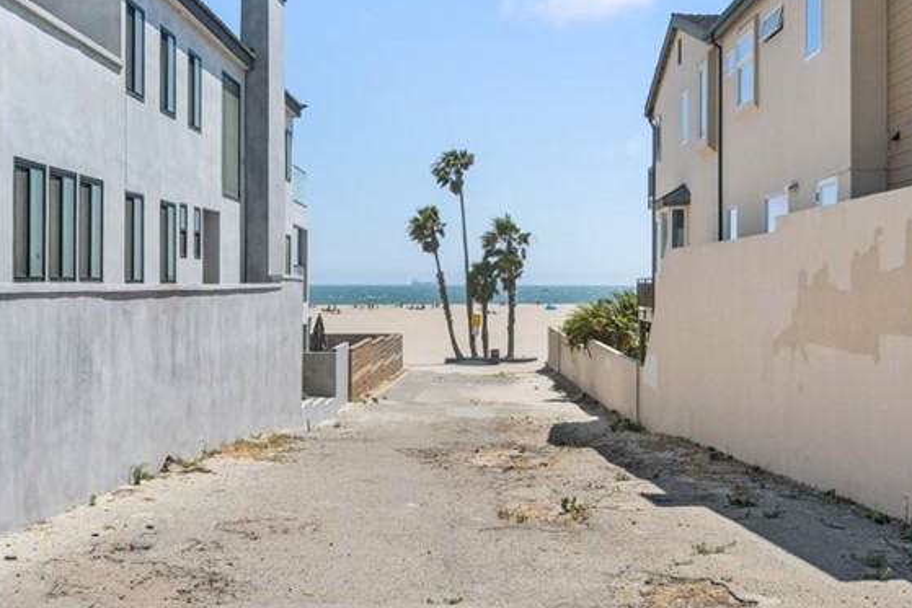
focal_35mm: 44
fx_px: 1115
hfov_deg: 44.4
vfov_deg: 30.5
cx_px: 509
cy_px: 278
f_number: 8
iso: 400
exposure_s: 1/1600
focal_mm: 24
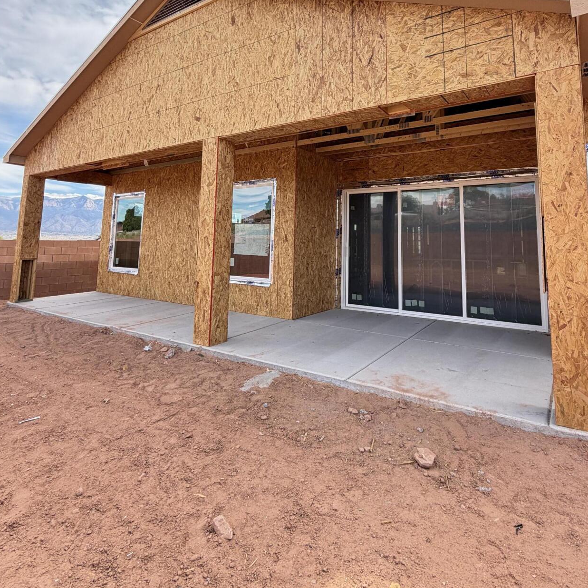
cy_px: 200
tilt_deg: +6.4
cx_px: 329
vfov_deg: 72.8
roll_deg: -0.1
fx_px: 384
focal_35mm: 20
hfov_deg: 74.5
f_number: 2.2
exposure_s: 1/307
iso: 50
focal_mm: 2.22
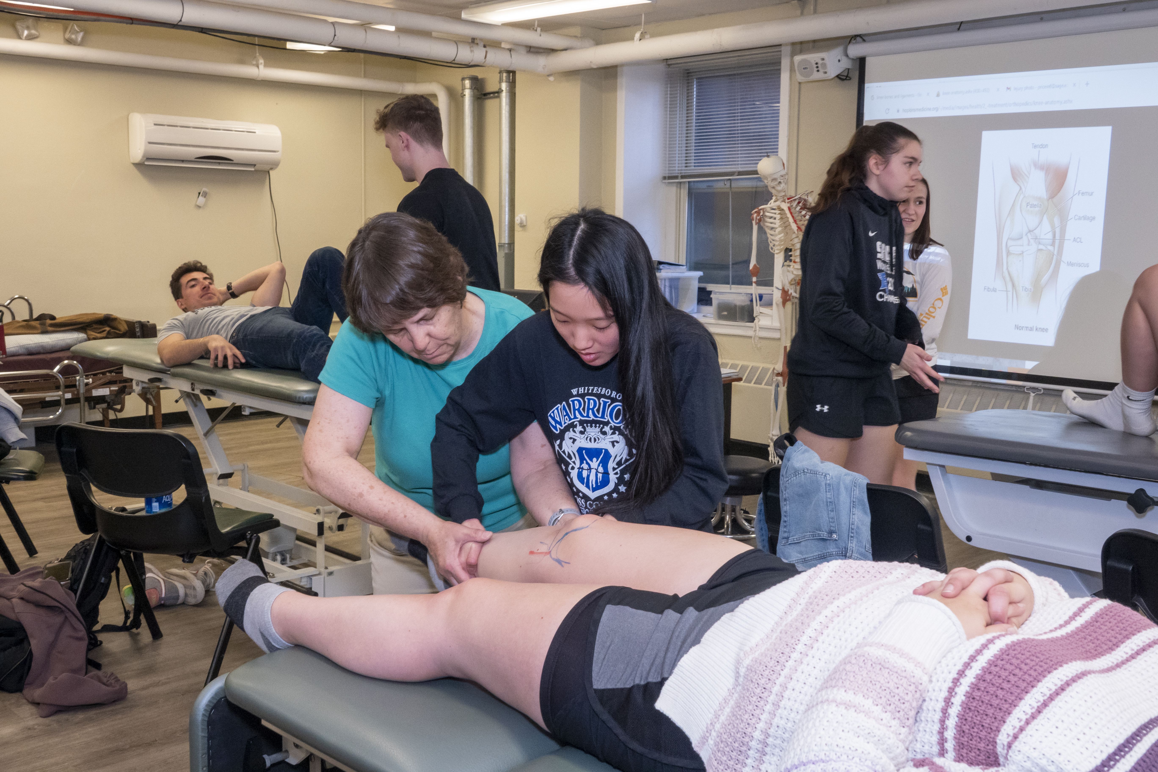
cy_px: 386
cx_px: 579
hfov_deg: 54.4
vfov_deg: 37.9
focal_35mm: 35
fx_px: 1126
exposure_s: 1/60
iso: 800
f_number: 5.6
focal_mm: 12.96
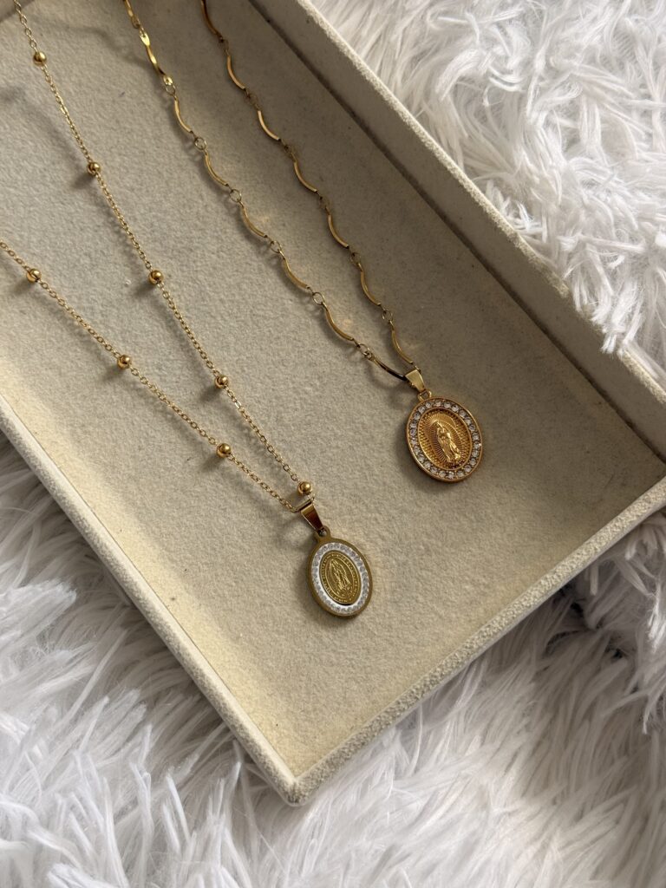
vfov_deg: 39.7
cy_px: 444
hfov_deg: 30.3
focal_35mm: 48
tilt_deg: -70.6
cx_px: 333
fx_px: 1231
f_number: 1.78
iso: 80
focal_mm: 6.76
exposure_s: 1/121
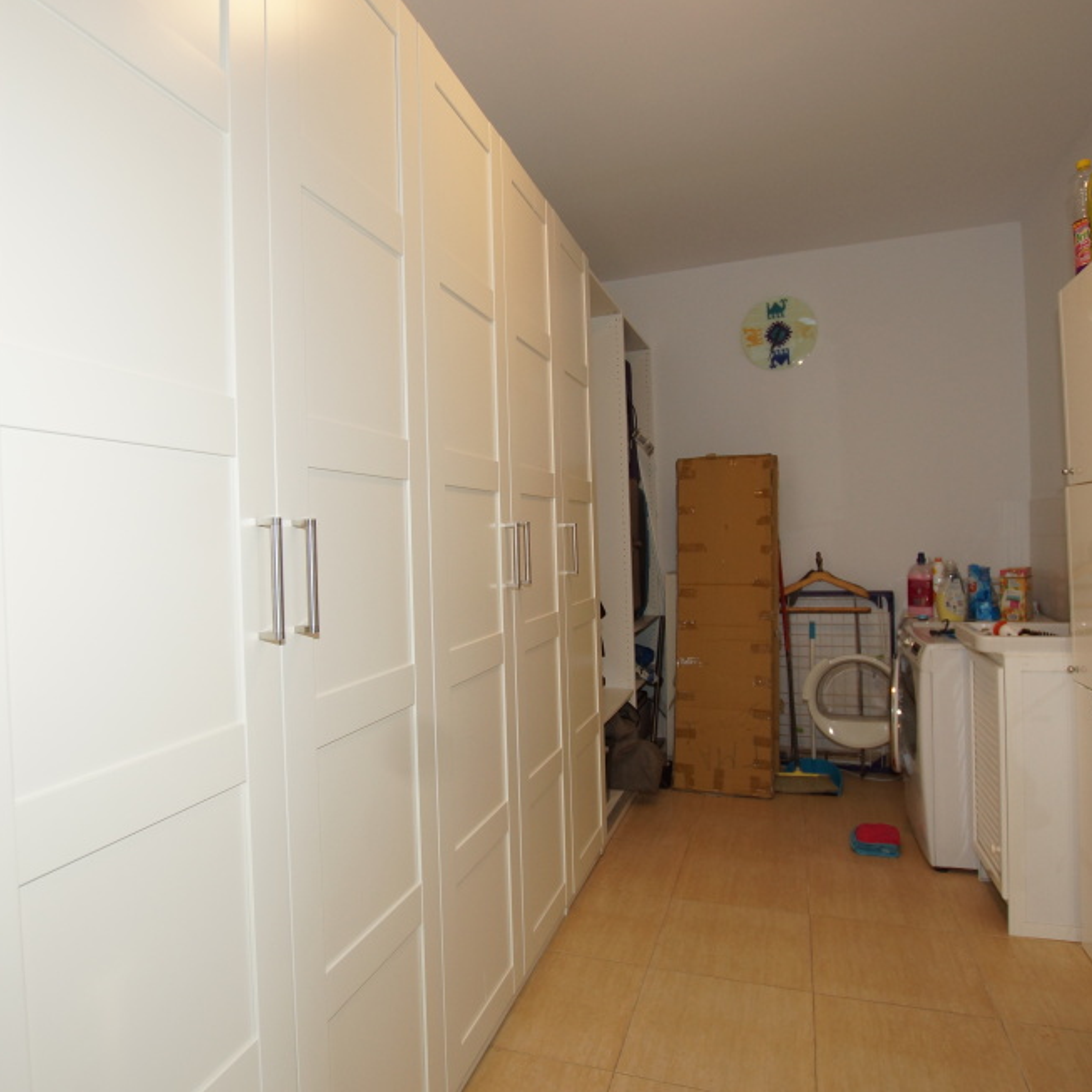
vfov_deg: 74.8
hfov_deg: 74.7
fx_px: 714
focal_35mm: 20
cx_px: 512
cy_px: 553
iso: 320
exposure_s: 1/60
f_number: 4
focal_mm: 10
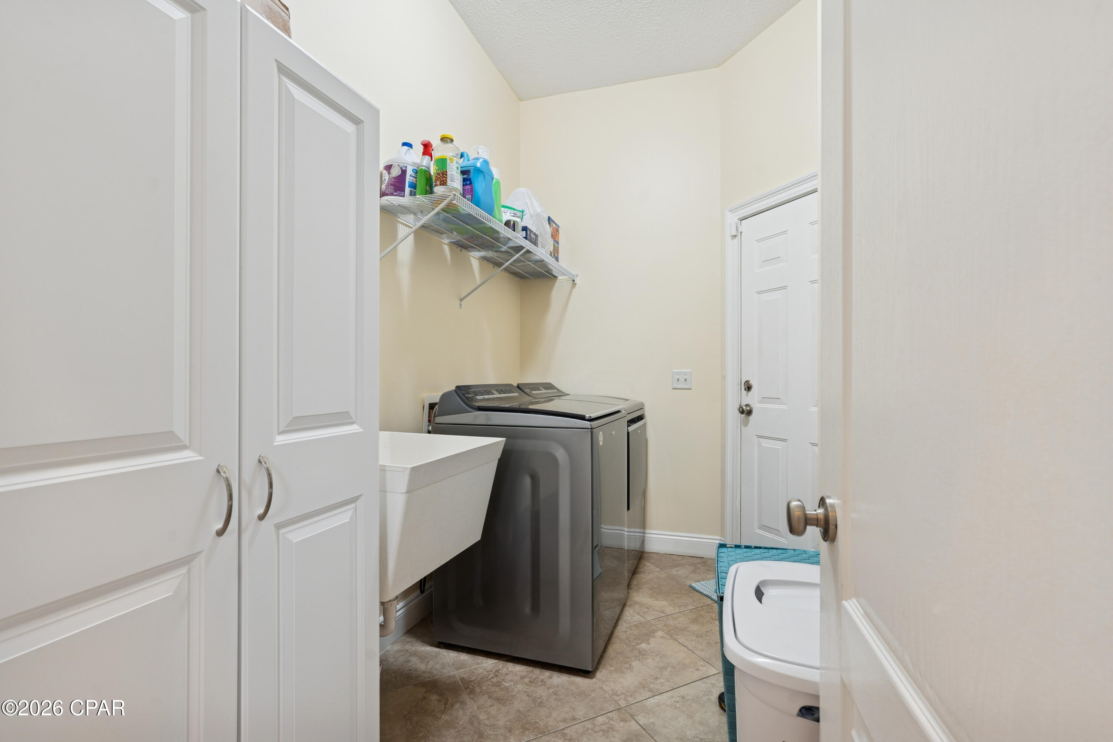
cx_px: 556
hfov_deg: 96.7
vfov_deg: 73.7
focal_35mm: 16
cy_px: 371
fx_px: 495
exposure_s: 1/6
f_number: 8
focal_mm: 16
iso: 100
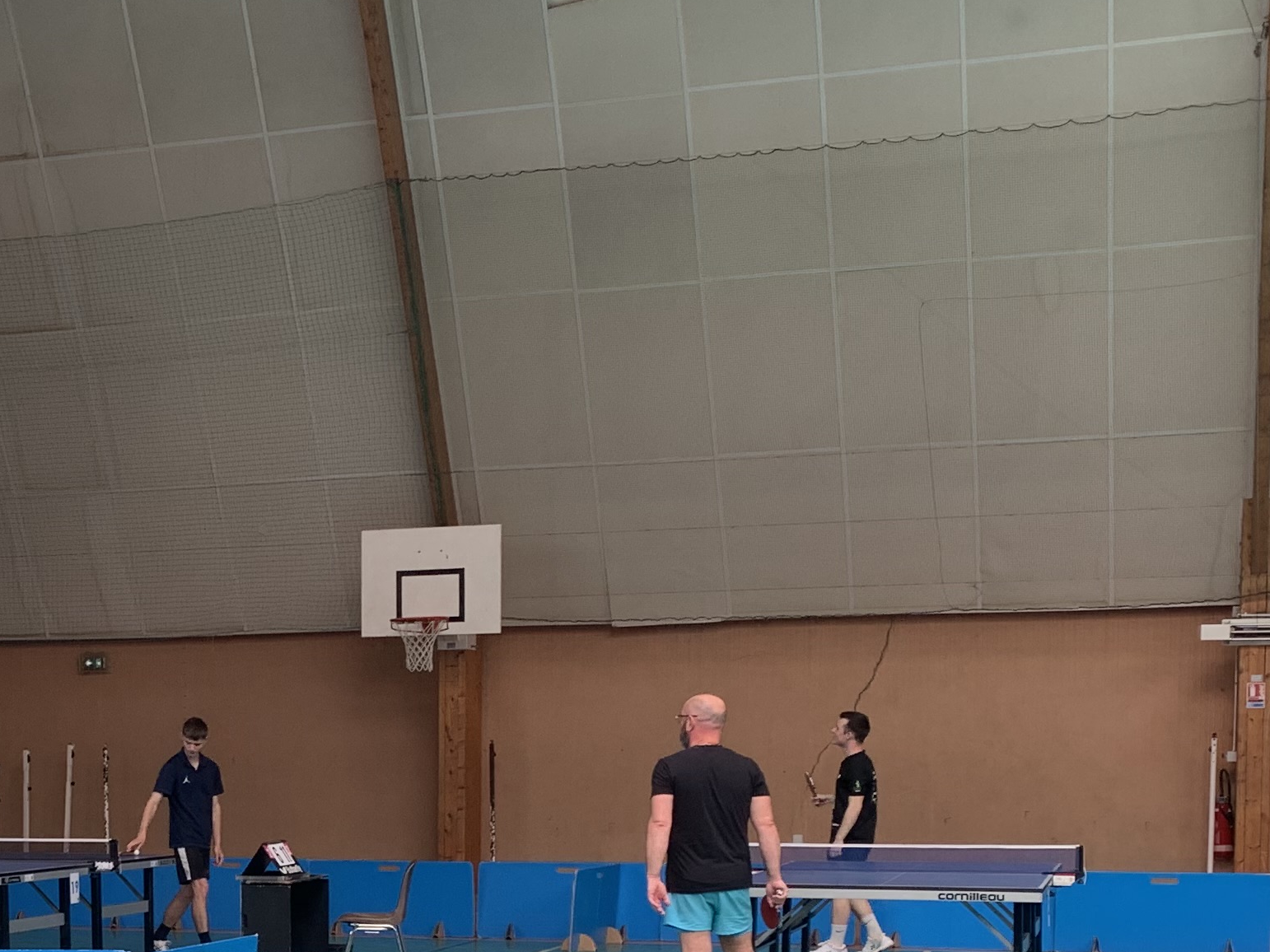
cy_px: 984
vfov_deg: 20.8
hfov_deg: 27.6
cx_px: 150
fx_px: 2494
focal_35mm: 68
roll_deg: +0.2
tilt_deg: -4.4
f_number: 1.8
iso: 25
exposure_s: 1/171
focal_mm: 4.25
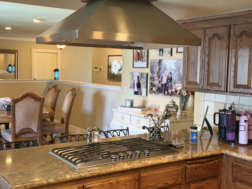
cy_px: 94
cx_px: 126
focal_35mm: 48
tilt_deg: -3.5
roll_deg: -1.1
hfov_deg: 39.7
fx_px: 349
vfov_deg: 30.3
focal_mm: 6.76
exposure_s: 1/60
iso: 200
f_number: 1.78
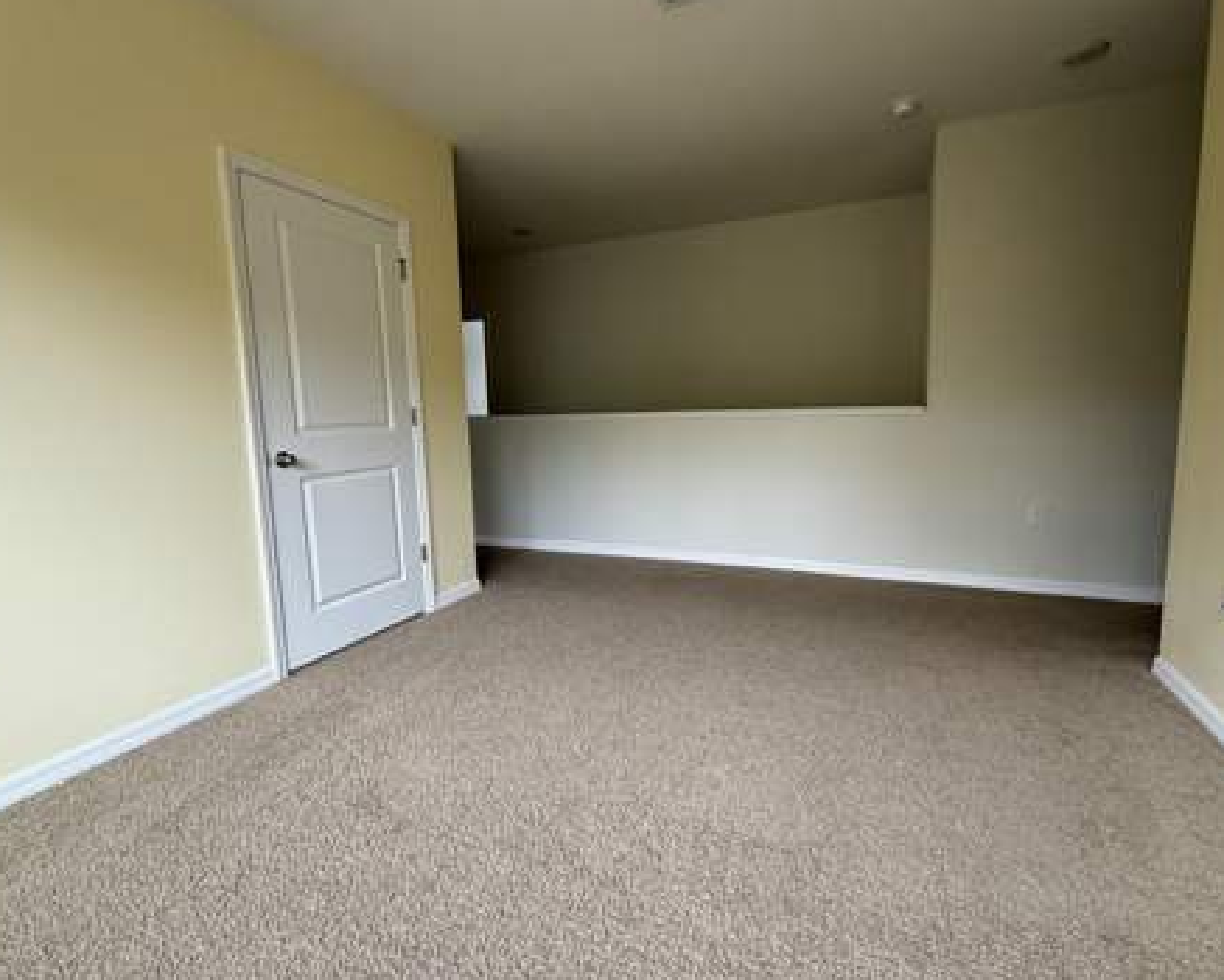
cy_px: 479
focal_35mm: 15
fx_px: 544
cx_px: 636
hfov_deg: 96.7
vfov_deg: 84.1
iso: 200
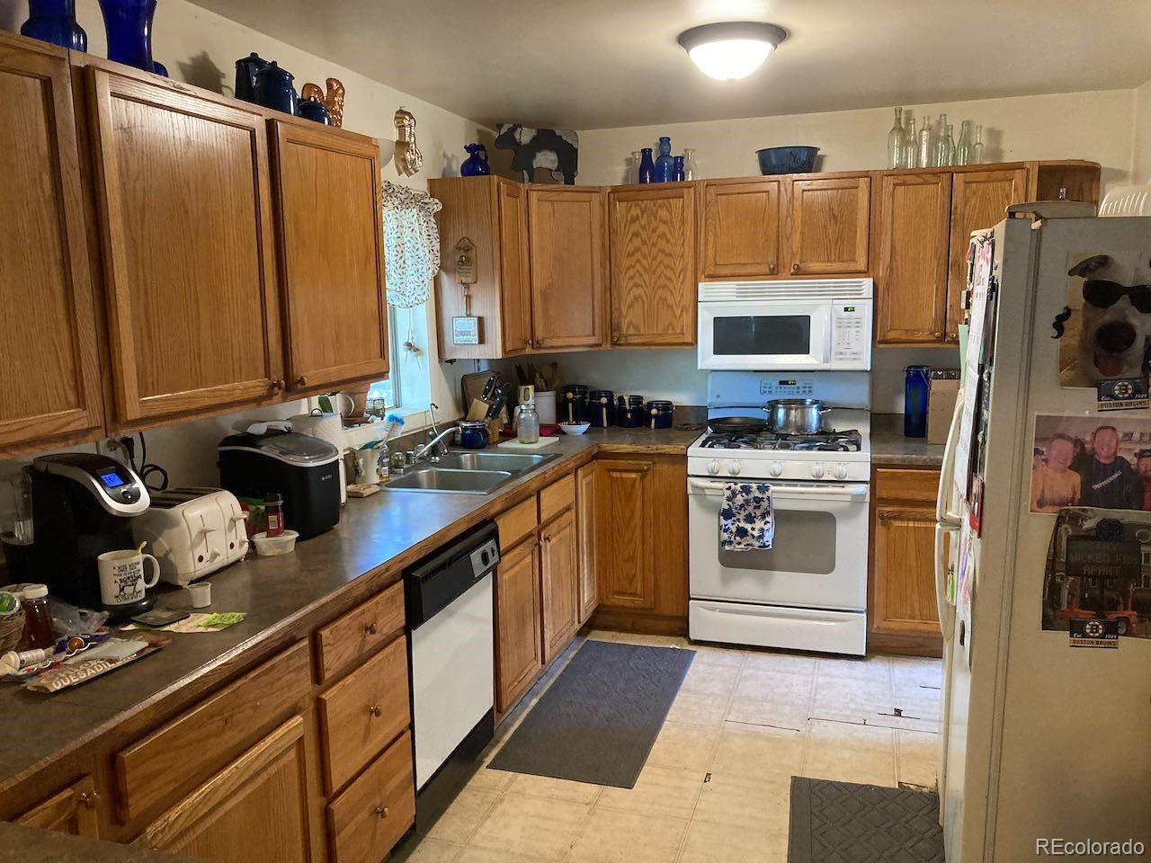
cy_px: 432
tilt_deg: -8.9
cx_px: 576
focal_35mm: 28
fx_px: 931
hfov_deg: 63.4
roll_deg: +1.3
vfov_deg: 49.7
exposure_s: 1/40
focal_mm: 3.99
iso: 320
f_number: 1.8
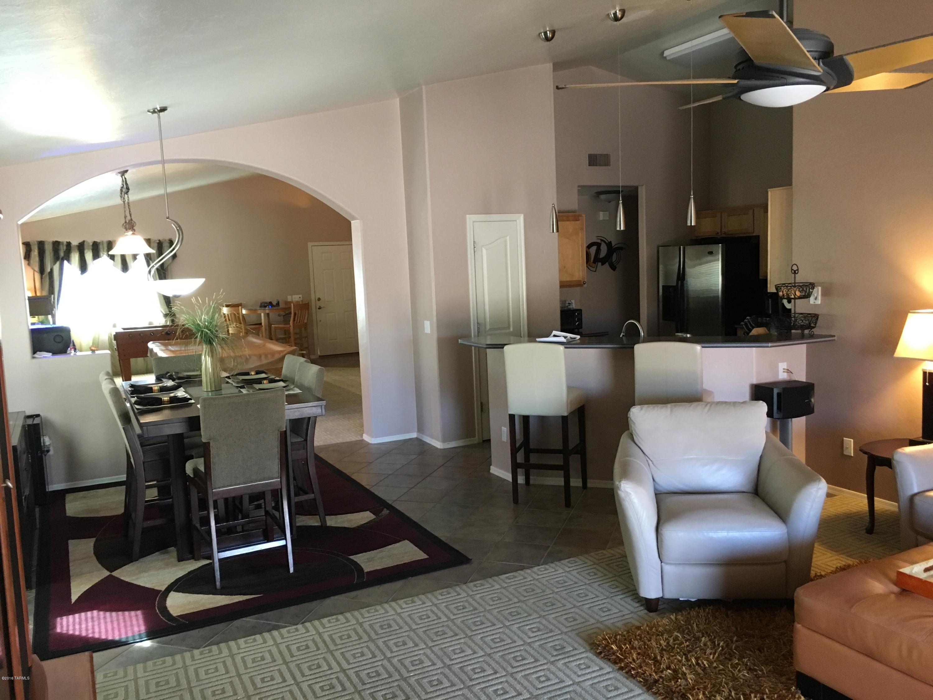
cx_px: 466
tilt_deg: -6.3
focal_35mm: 29
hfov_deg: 61.7
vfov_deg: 48.2
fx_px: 782
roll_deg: +2.7
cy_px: 350
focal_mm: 4.15
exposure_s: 1/30
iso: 160
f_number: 2.2
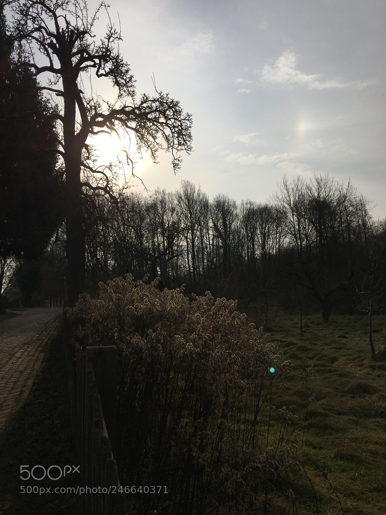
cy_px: 258
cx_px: 193
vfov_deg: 61.7
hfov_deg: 48.2
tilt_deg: +5.0
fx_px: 431
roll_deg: +3.9
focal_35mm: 29
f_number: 2.2
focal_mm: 4.15
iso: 25
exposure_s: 1/4808
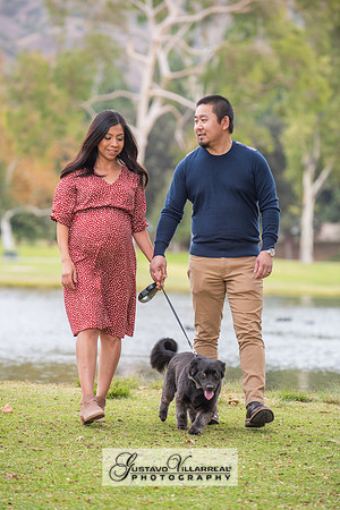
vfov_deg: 10.3
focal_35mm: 200
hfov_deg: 6.9
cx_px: 170
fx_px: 2833
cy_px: 255
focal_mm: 200
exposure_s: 1/160
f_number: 4.5
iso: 640
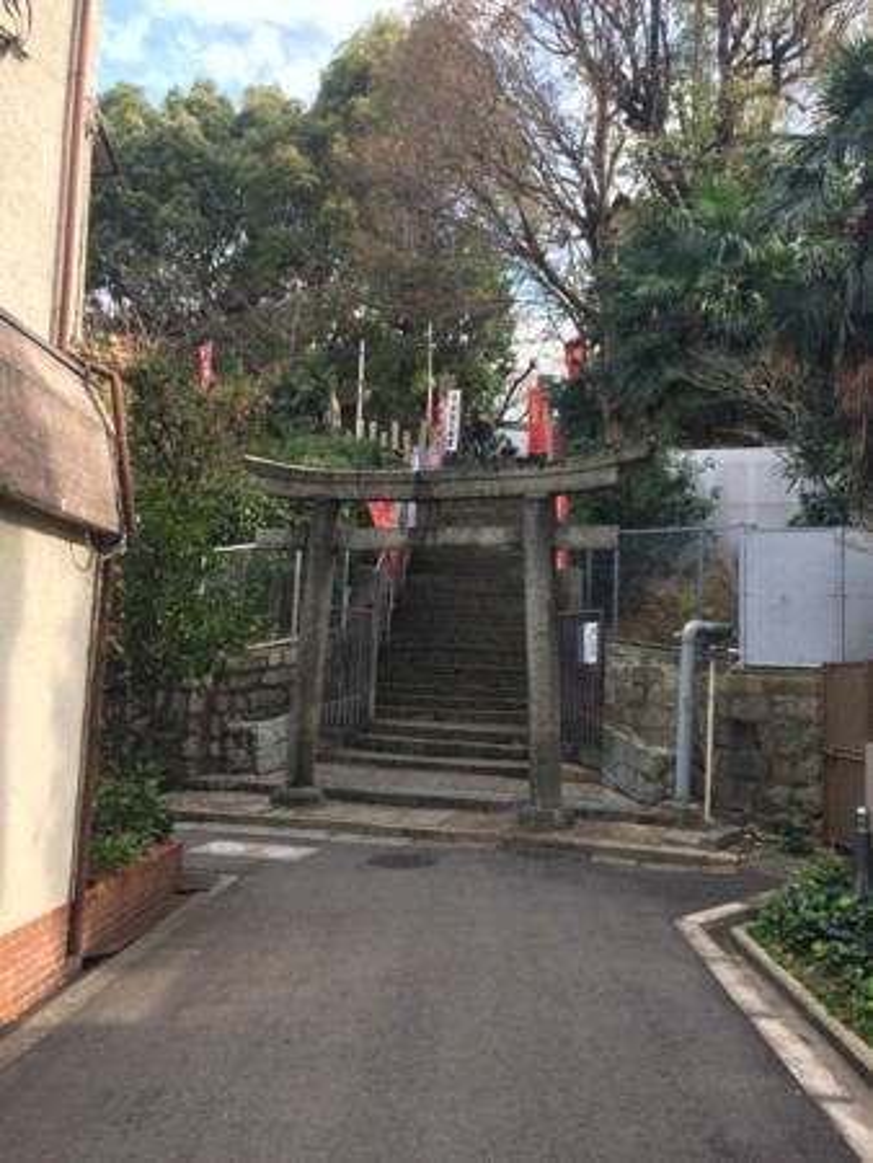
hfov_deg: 48.3
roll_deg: -0.7
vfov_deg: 61.6
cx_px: 436
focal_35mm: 29
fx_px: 974
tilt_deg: +6.8
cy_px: 582
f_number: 2.2
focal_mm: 4.15
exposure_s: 1/323
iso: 32
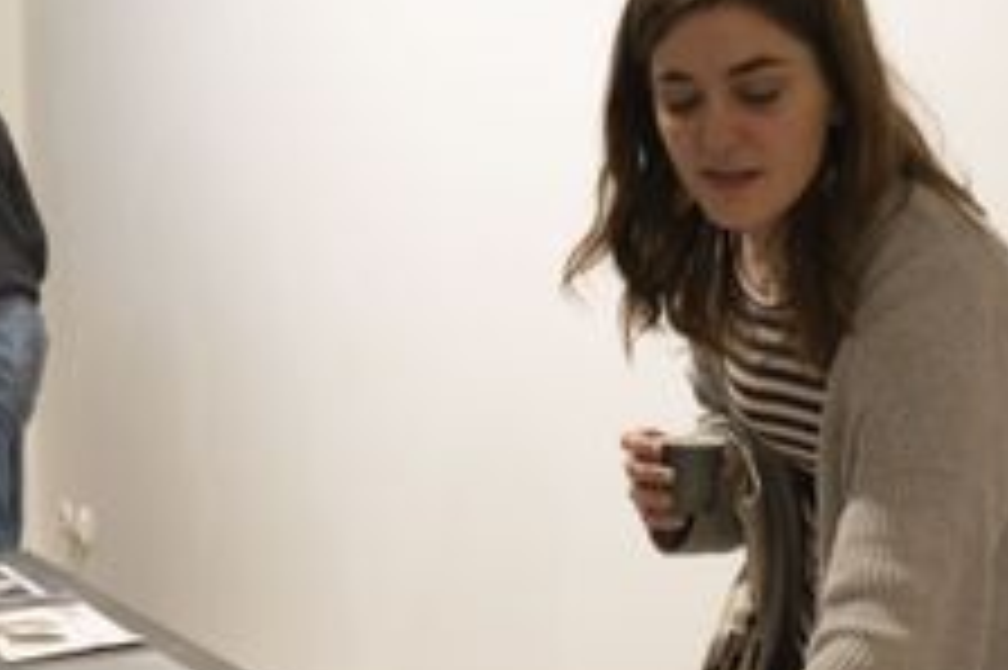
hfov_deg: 27.0
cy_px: 558
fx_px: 2098
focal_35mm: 75
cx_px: 603
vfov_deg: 18.0
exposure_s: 1/100
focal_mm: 28
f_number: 2.8
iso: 640
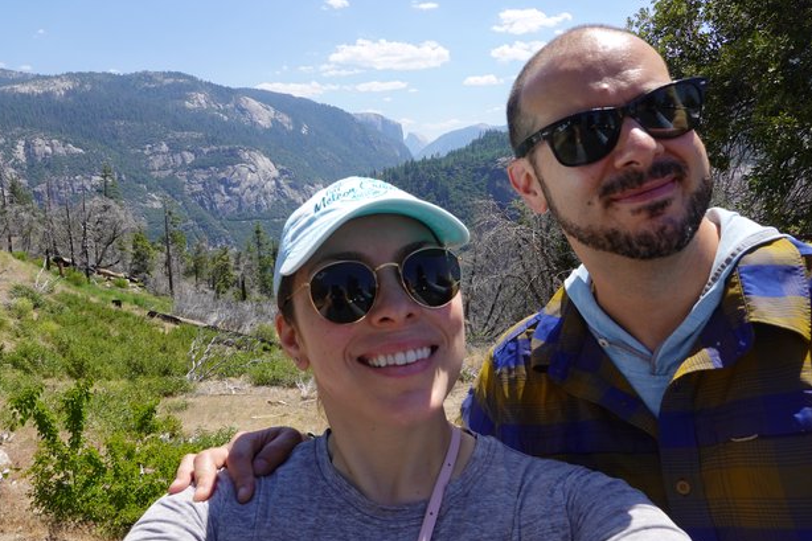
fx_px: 564
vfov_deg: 51.3
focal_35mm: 25
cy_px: 279
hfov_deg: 71.5
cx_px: 419
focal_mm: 9
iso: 100
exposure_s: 1/400
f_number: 5.6
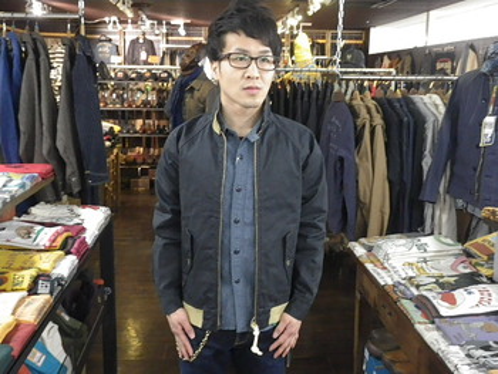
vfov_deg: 34.4
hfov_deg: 44.8
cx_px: 249
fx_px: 605
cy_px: 187
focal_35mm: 42
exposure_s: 1/20
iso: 800
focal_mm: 7.5
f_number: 4.2
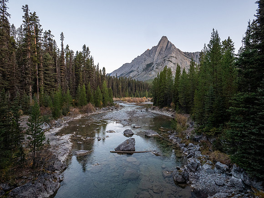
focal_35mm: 18
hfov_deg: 87.8
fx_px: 137
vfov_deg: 71.6
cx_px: 132
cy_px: 99
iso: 500
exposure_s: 1/60
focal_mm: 9
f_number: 5.6
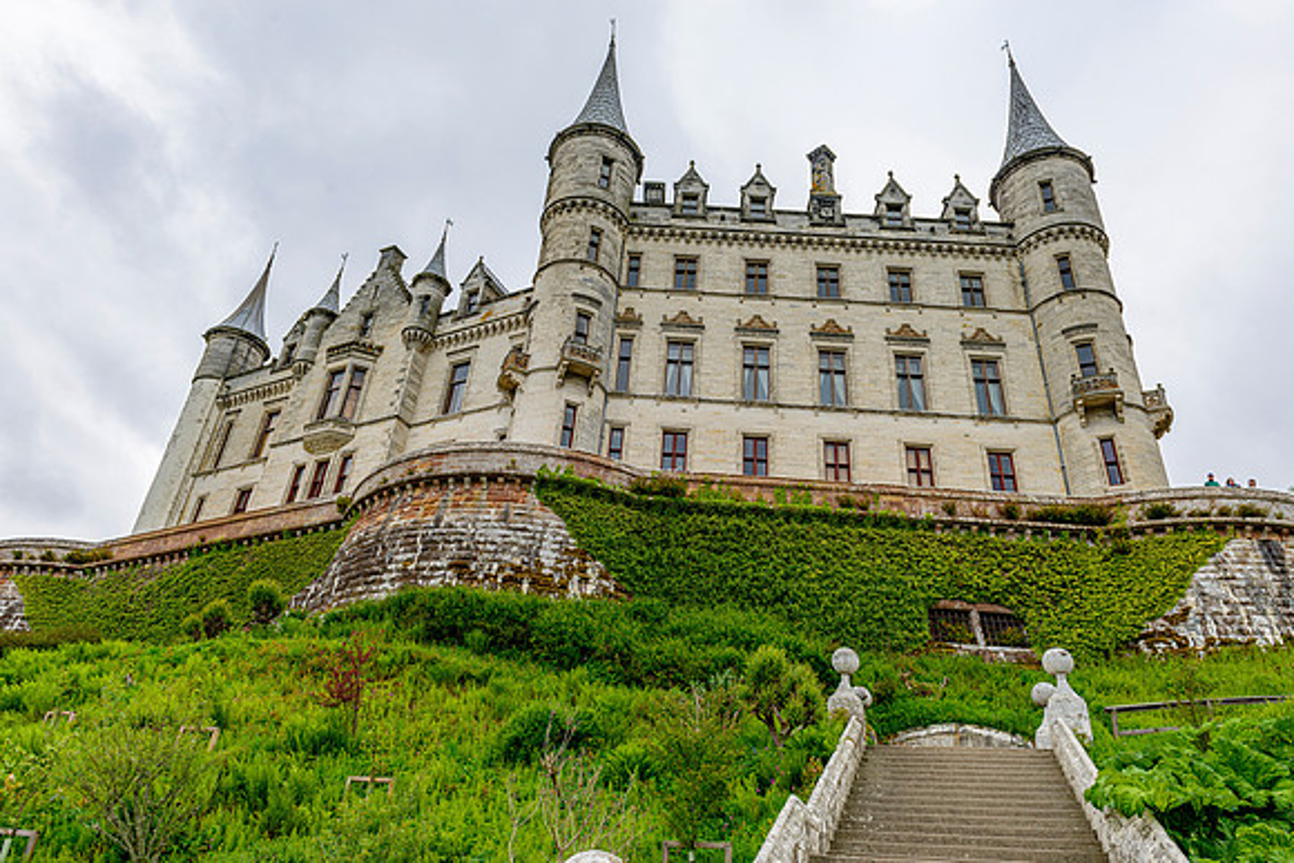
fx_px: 863
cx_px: 647
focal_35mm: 24
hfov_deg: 73.7
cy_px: 432
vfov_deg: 53.2
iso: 160
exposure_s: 1/250
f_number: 8
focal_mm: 24
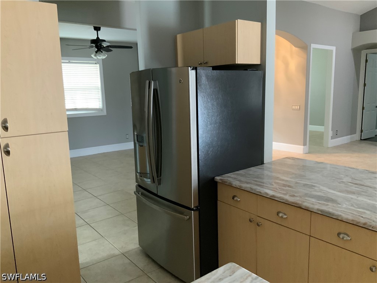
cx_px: 188
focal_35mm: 29
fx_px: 316
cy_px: 142
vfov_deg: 48.2
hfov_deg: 61.7
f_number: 1.8
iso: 200
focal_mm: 3
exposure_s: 1/40
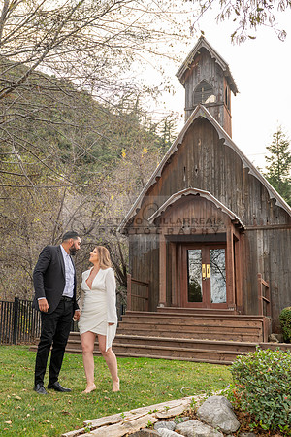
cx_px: 65
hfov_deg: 32.4
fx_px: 489
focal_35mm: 40
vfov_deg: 48.1
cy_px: 221
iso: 200
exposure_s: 1/125
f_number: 5.6
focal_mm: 24
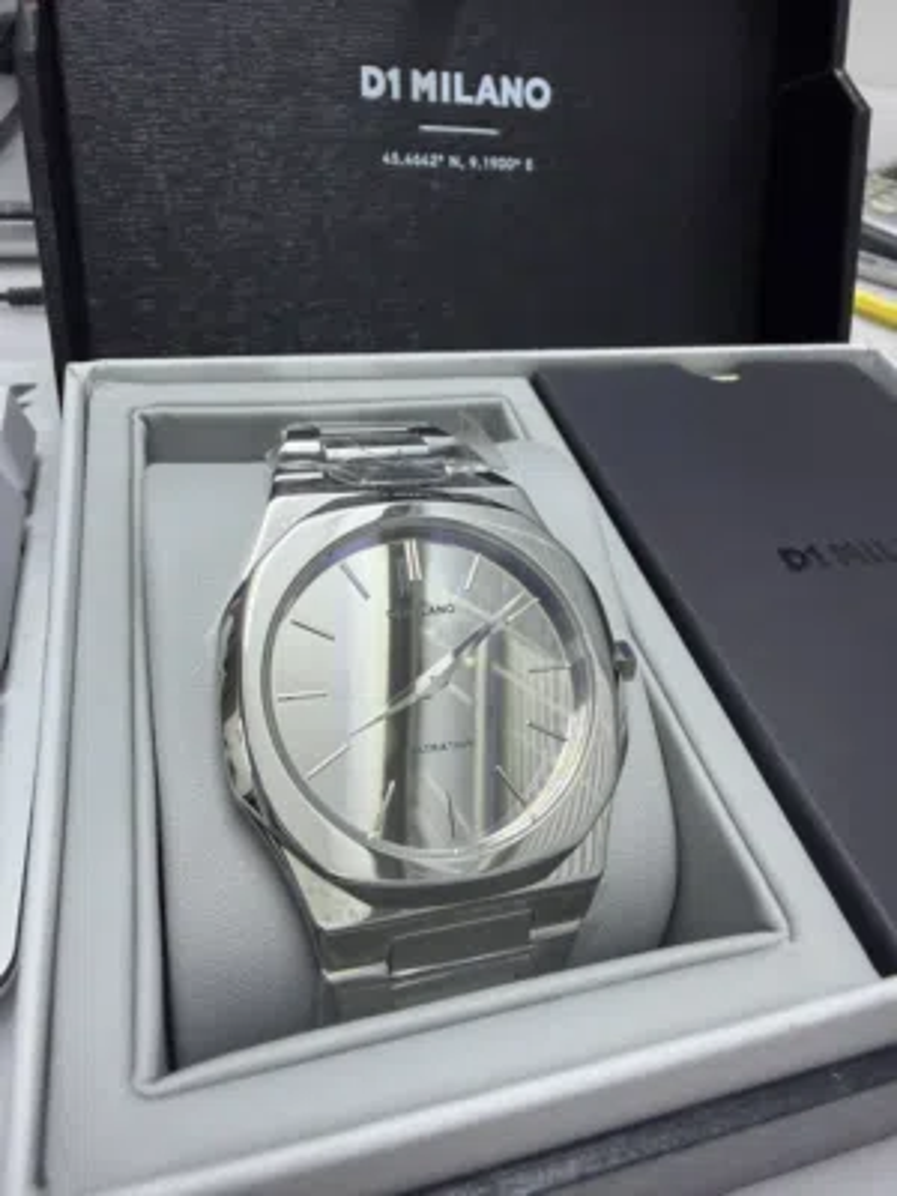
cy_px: 598
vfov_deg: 71.6
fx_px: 829
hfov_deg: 56.8
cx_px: 448
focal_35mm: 24
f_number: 2.2
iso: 320
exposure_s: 1/100
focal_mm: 2.22
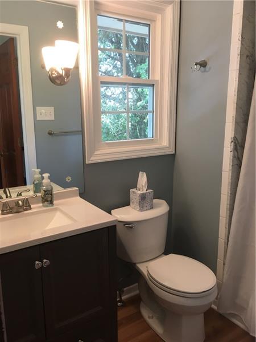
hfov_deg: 48.2
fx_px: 286
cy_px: 171
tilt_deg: -12.9
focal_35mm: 29
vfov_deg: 61.7
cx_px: 128
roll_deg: +0.5
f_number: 2.2
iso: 50
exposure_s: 1/30
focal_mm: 4.15
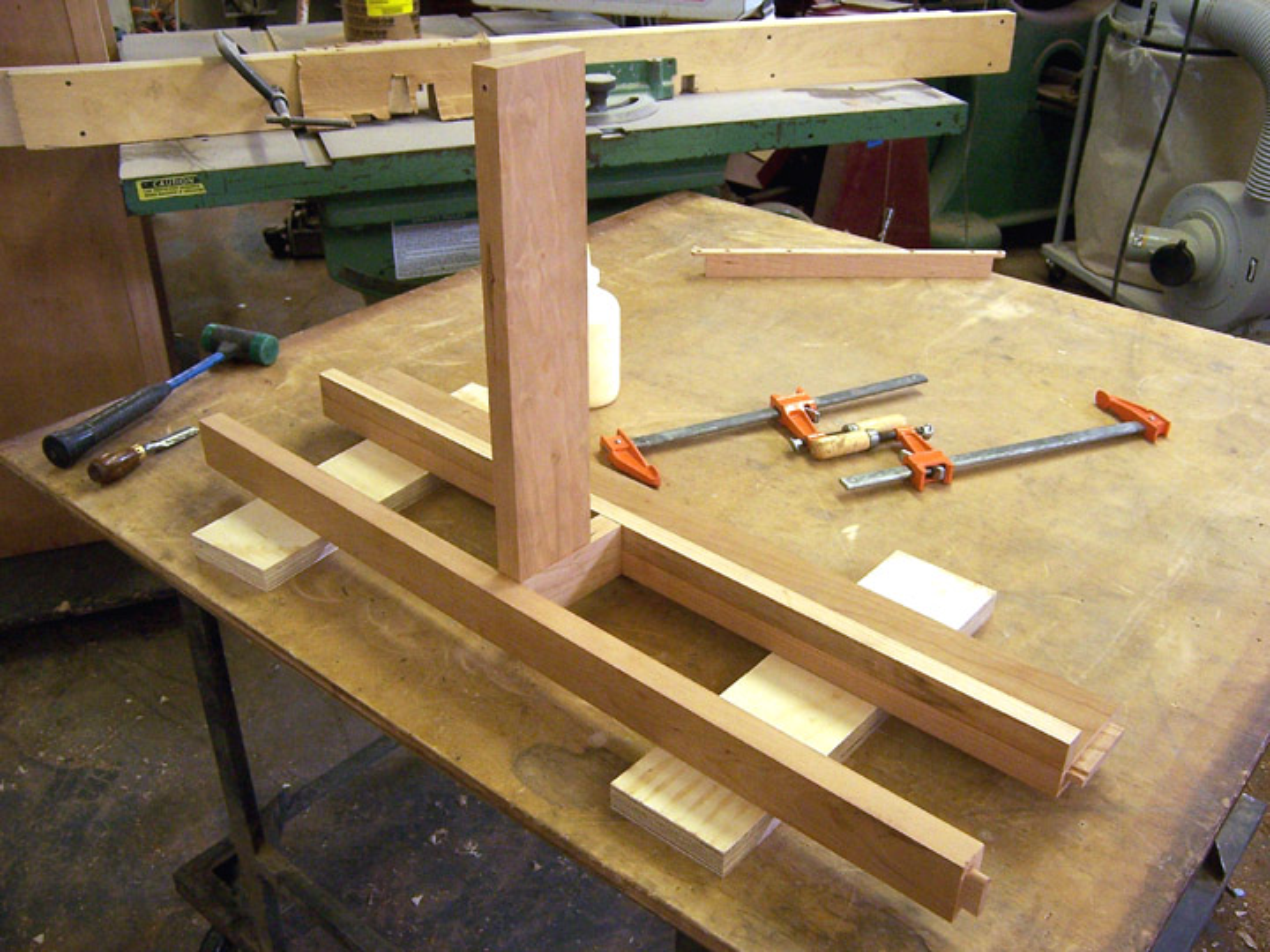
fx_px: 1211
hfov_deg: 55.4
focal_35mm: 33
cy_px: 476
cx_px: 635
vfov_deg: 42.9
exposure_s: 1/20
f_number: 3.4
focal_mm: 5.5
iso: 140
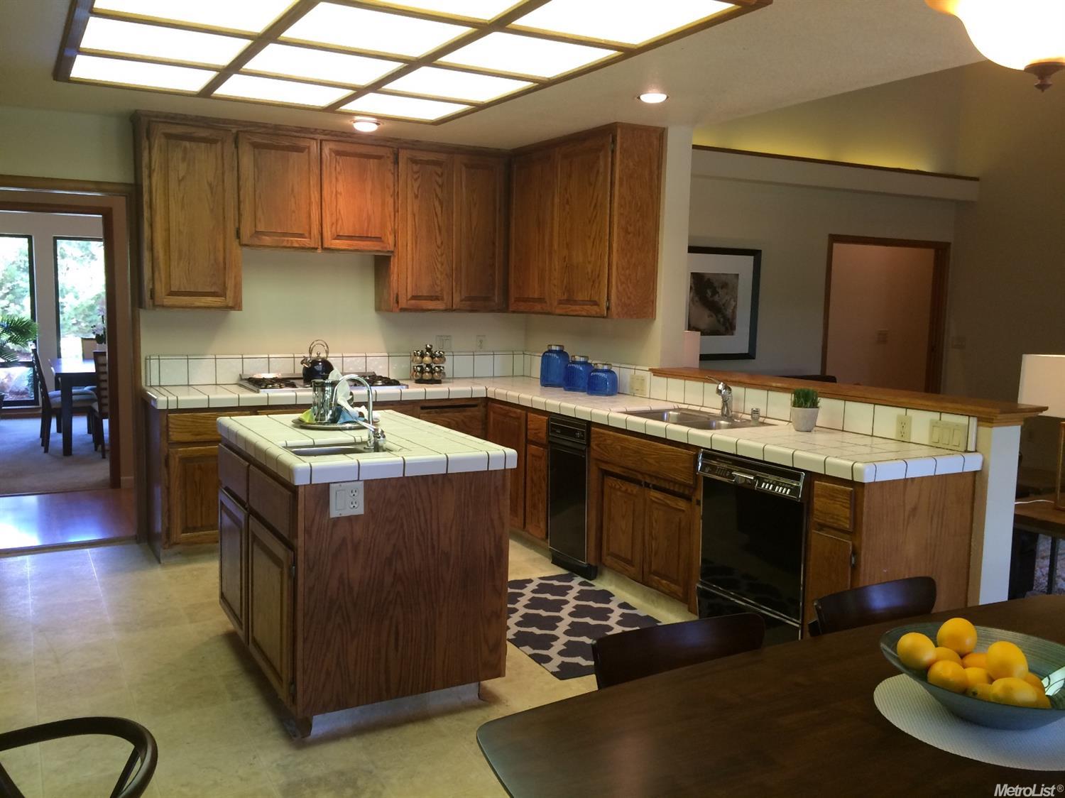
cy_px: 399
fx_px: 892
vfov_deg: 48.2
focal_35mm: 29
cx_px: 532
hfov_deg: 61.7
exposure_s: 1/33
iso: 50
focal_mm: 4.15
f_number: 2.2
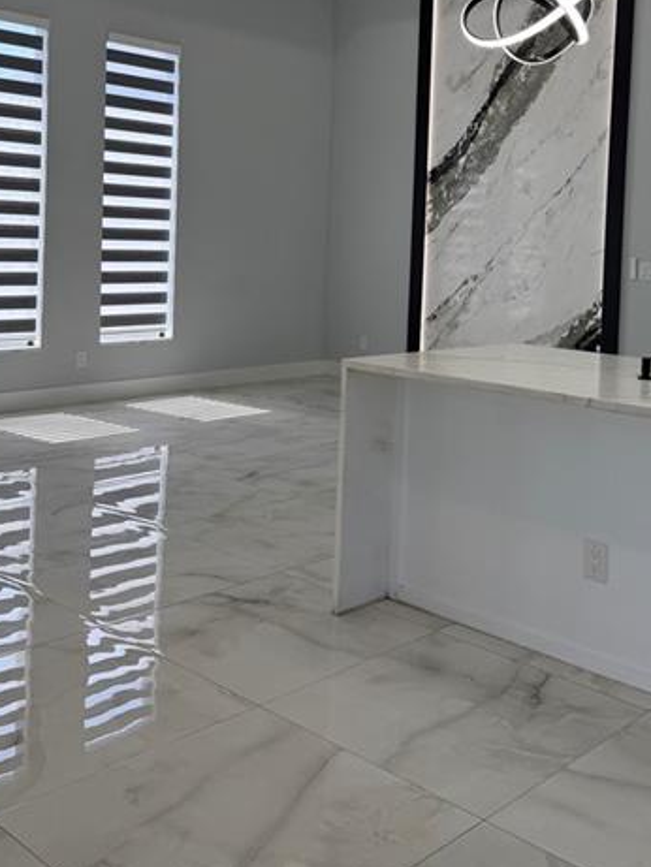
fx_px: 1003
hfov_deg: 35.8
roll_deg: -2.5
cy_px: 275
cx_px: 395
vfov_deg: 45.9
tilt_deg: -1.4
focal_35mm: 40
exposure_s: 1/228
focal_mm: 6.76
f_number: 1.78
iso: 80
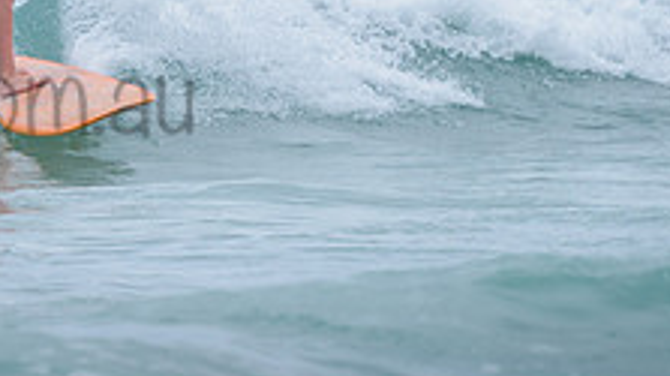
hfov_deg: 1.3
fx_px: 29679
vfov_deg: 0.7
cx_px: 73
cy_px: -4
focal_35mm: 1672
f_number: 5.6
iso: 320
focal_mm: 500
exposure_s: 1/800
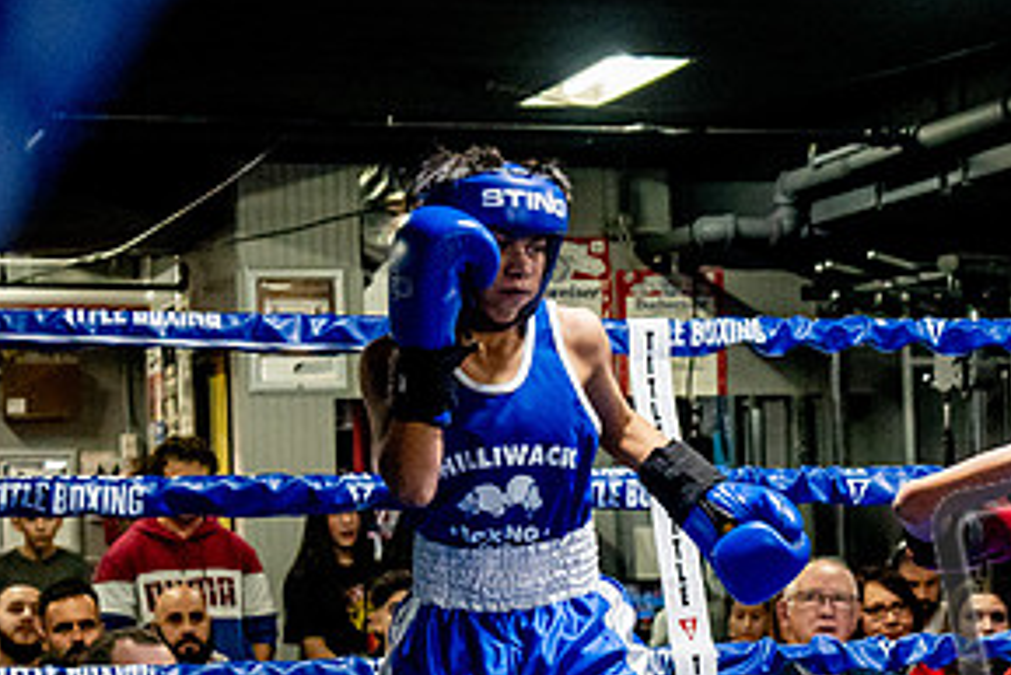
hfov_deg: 16.6
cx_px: 1041
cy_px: 539
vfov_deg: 11.4
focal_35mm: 120
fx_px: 3372
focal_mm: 34
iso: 5000
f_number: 2.8
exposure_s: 1/1000
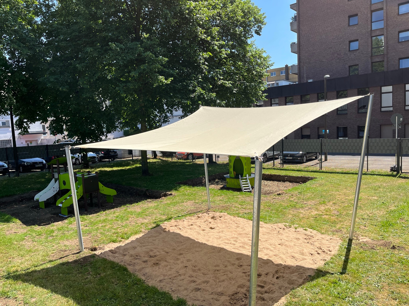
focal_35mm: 26
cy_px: 153
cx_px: 204
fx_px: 307
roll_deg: +4.2
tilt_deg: -5.8
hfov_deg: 67.3
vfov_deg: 53.1
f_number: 1.6
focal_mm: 5.1
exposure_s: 1/2571
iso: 50
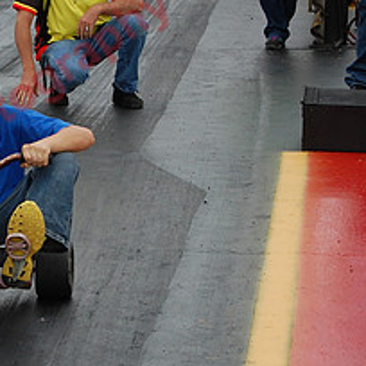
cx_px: -54
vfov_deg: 8.8
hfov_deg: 8.7
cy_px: 158
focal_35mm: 199
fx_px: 2383
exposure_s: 1/1000
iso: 360
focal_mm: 55
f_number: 5.6
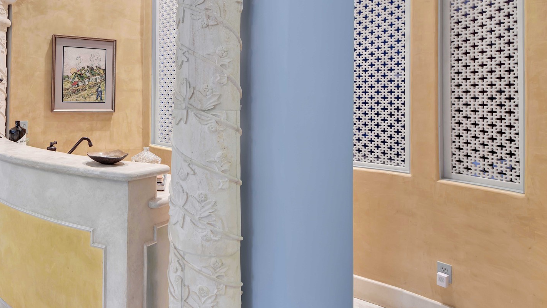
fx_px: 348
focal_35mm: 24
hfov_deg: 70.7
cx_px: 130
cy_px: 113
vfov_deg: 47.2
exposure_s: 1/1.25
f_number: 8
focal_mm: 15
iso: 100
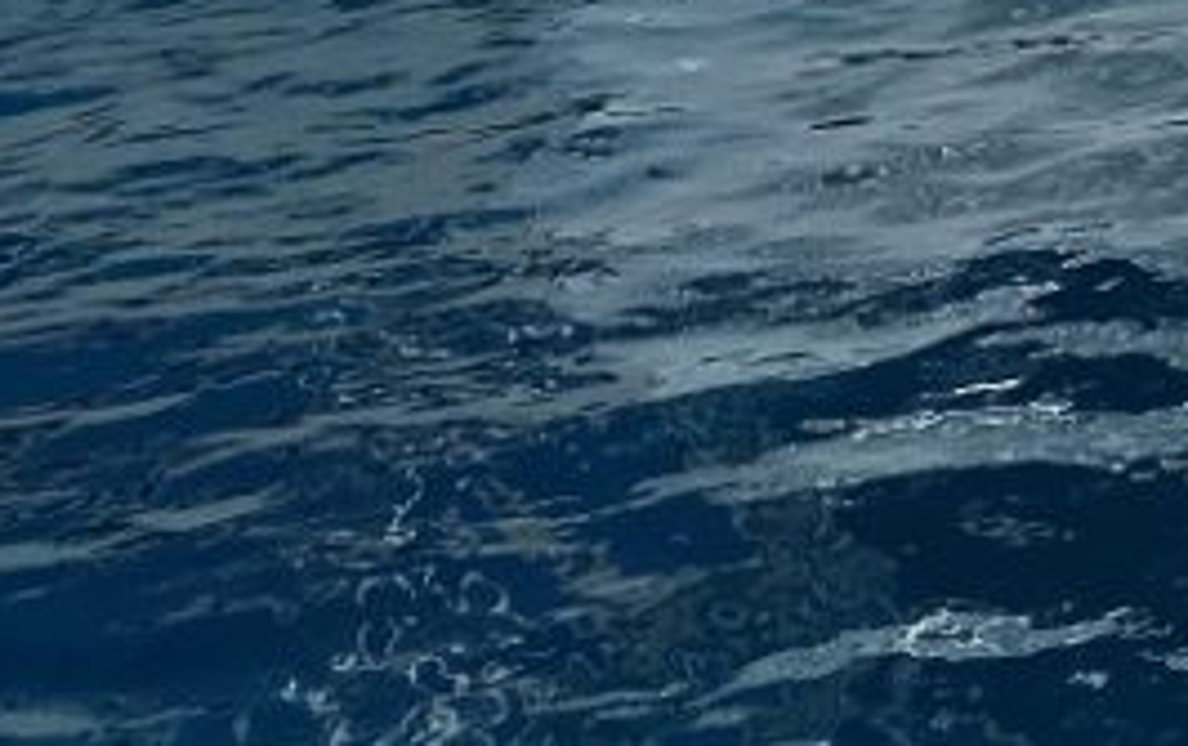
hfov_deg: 14.1
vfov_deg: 8.7
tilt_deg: +3.0
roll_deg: +0.7
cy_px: -1179
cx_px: 1987
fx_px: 4376
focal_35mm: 135
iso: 25
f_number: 2.2
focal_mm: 4.15
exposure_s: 1/4808
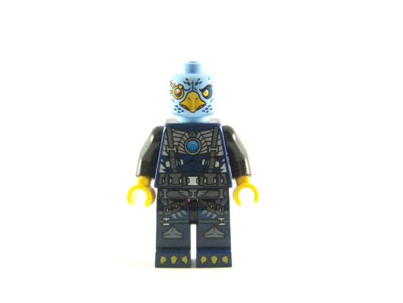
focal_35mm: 105
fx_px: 1222
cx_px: 202
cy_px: 152
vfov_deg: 14.1
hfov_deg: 18.7
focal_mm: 17.5
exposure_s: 1/60
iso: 400
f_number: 4
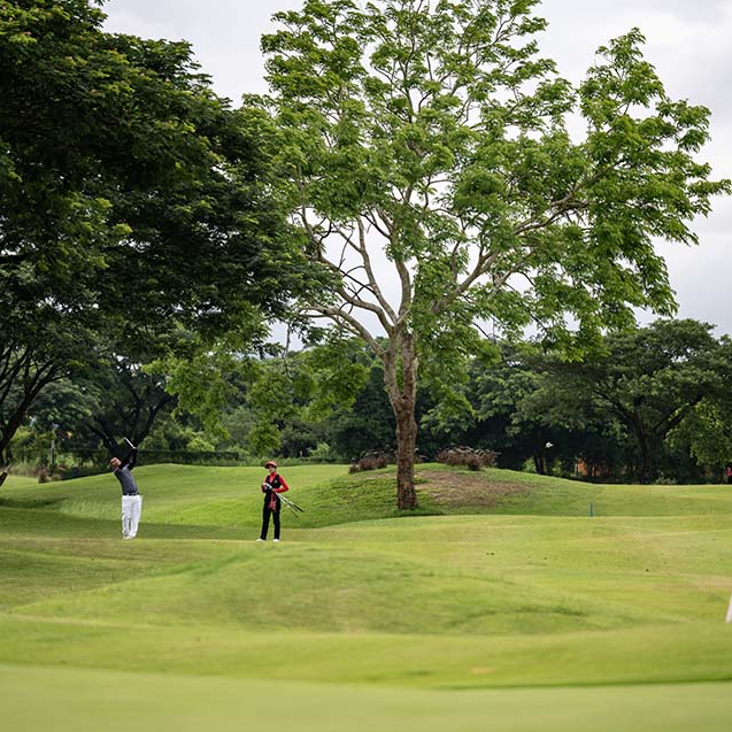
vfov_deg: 6.8
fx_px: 6125
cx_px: 348
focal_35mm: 256
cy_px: 365
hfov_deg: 6.8
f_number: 2.8
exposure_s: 1/3200
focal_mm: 200
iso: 220
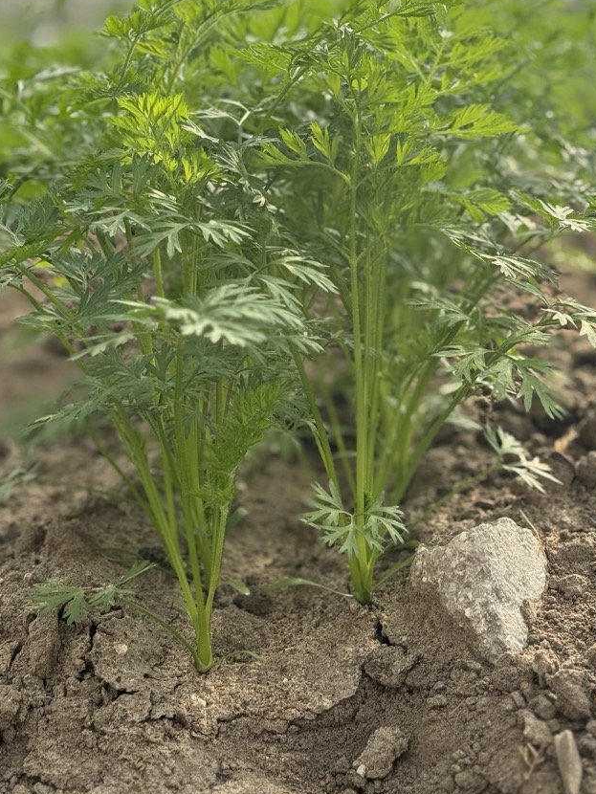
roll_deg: +5.2
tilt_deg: -5.5
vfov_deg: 26.1
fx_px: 1698
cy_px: 232
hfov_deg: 19.9
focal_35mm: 74
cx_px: 333
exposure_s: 1/1524
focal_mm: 6.76
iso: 64
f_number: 1.78
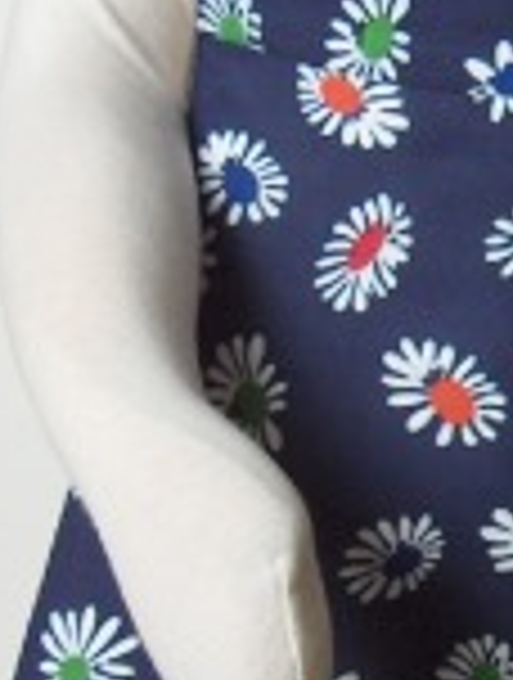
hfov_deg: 12.7
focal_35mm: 115
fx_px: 2263
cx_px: 547
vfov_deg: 17.1
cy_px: 302
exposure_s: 1/124
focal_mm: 8
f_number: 2.8
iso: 144
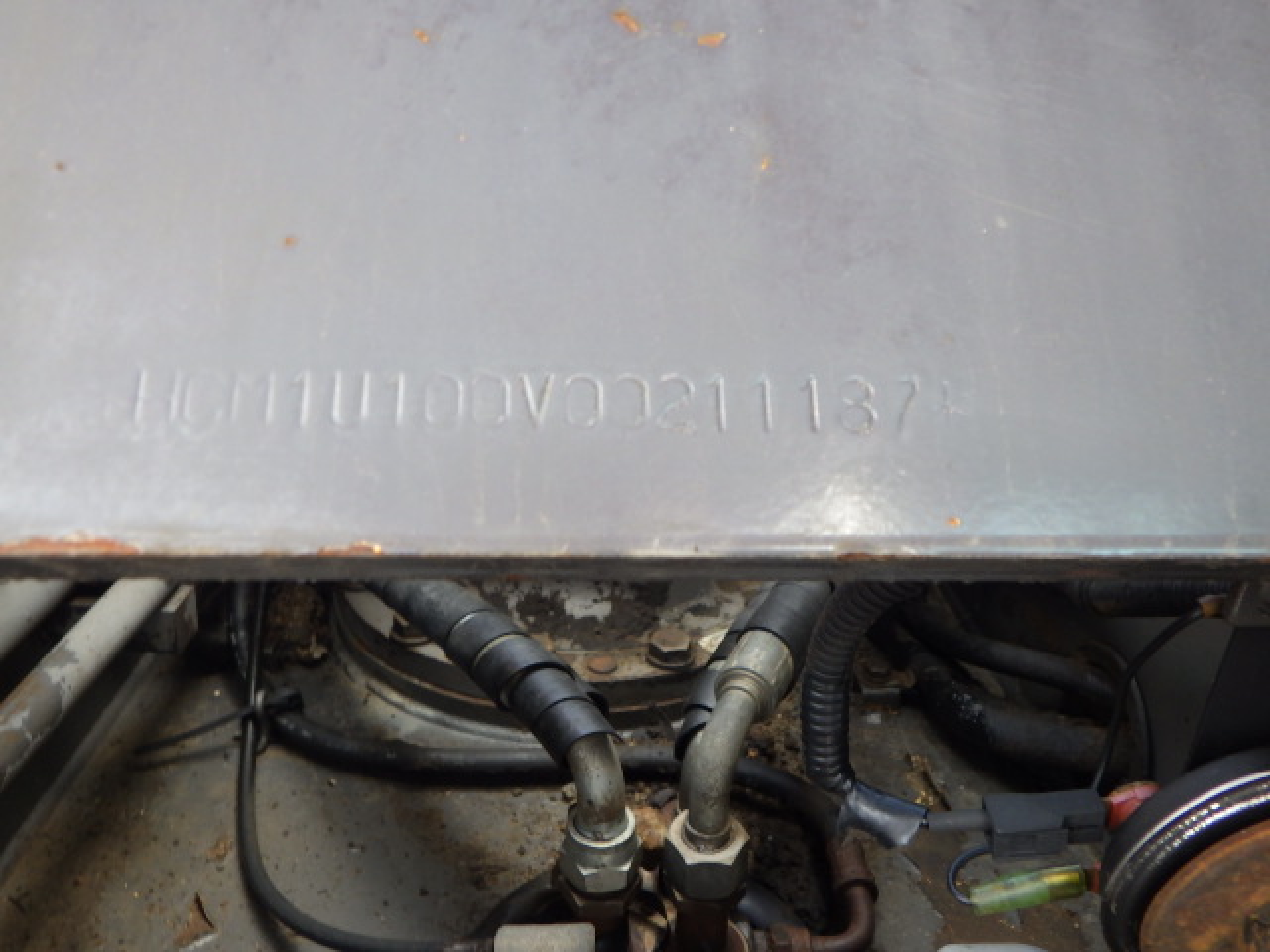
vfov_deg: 49.7
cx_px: 635
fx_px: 1027
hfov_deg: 63.4
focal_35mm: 28
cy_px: 476
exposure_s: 1/50
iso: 125
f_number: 3.5
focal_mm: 5
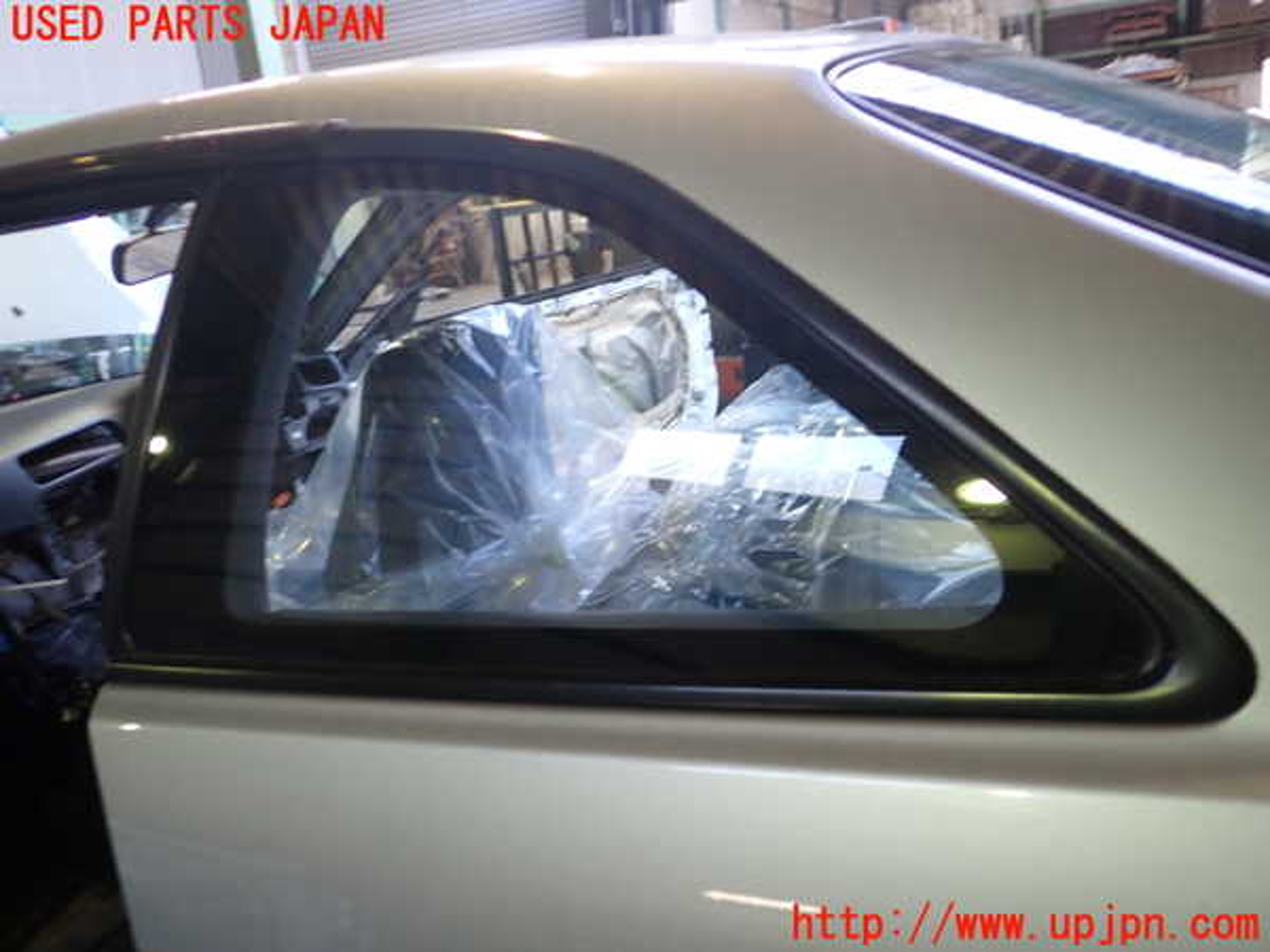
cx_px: 635
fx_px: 1101
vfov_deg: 46.8
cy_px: 476
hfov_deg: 60.0
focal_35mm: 30
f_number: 2.3
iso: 200
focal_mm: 5.4
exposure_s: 1/30
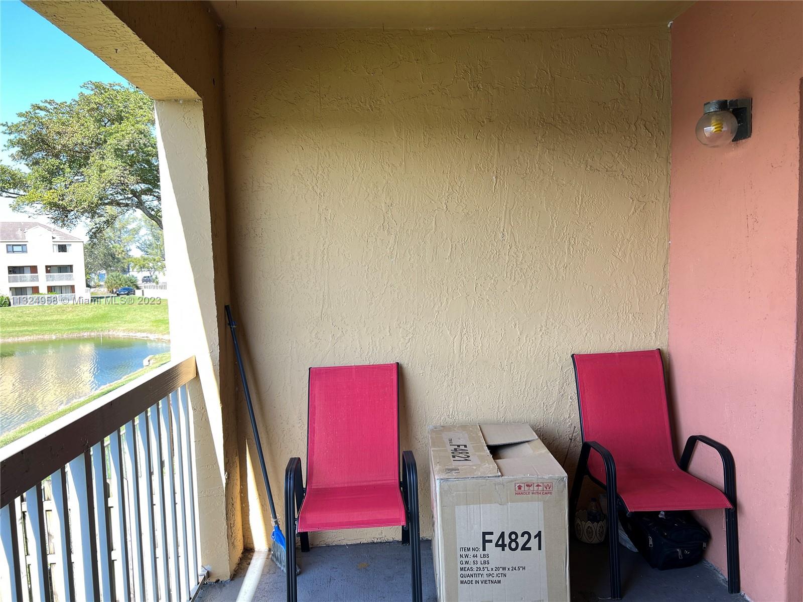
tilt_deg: -3.7
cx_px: 402
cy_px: 301
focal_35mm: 26
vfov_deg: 53.1
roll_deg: +1.5
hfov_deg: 67.3
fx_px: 603
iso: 50
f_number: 1.5
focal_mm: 5.7
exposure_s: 1/272
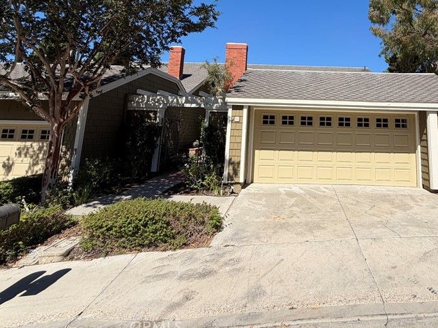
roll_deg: -1.2
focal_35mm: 21
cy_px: 90
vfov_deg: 60.6
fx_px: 266
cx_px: 300
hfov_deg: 75.9
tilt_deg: +8.3
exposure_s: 1/901
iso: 20
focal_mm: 2.22
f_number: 2.2
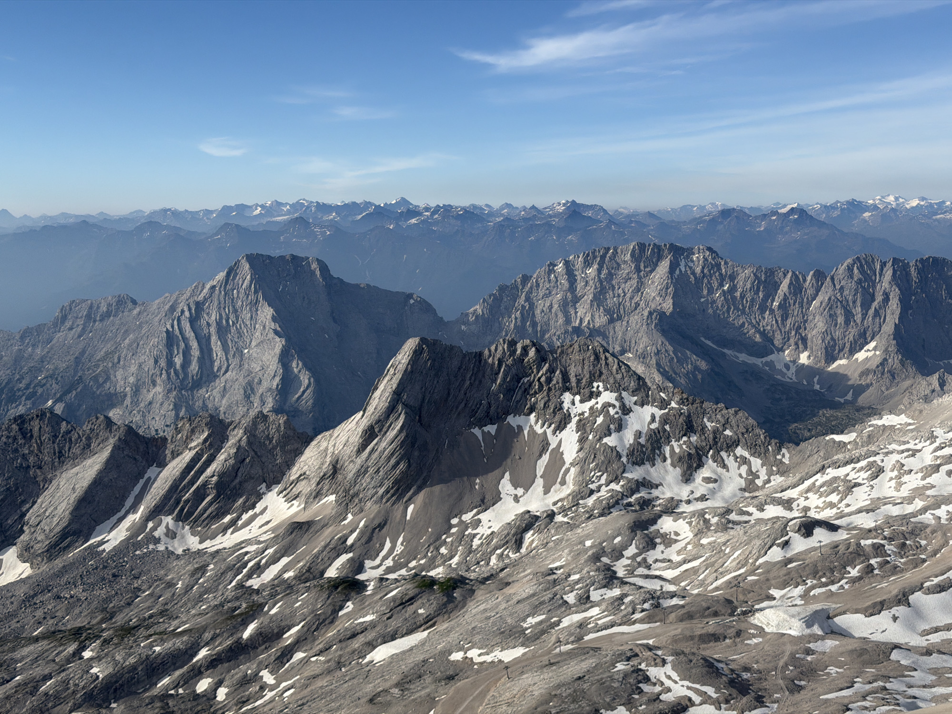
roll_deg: +0.2
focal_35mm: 48
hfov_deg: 39.7
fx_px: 1320
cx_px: 476
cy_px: 357
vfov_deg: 30.3
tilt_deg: -6.3
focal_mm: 6.76
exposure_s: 1/6536
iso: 64
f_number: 1.78
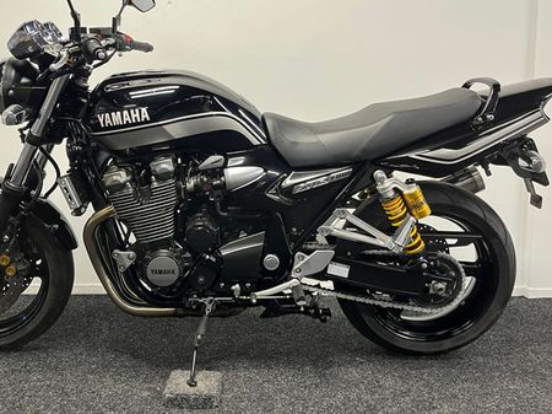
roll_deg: +0.3
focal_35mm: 37
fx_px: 590
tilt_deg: -4.3
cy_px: 150
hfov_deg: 50.0
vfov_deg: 38.3
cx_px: 237
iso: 250
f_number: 1.6
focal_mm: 5.1
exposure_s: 1/50
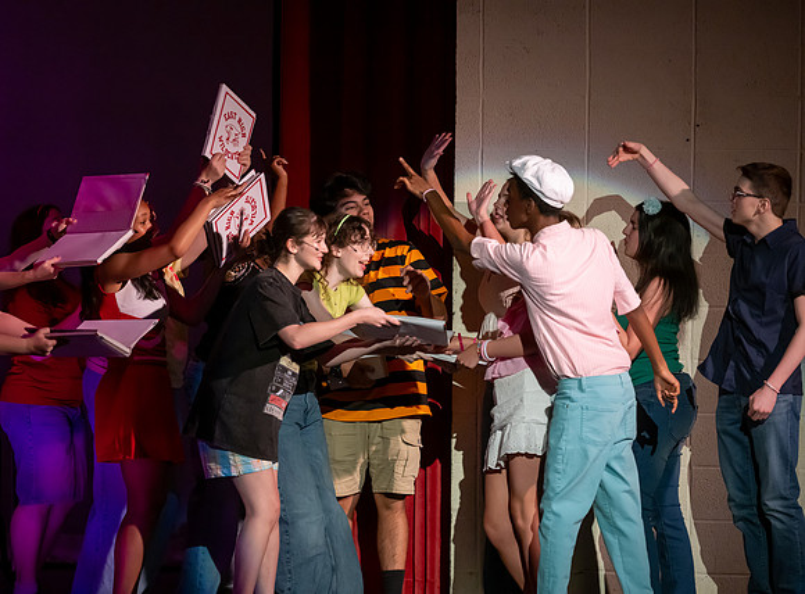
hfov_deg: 10.9
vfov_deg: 8.1
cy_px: 297
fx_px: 4210
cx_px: 359
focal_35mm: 182
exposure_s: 1/500
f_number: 2.8
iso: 2800
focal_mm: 170
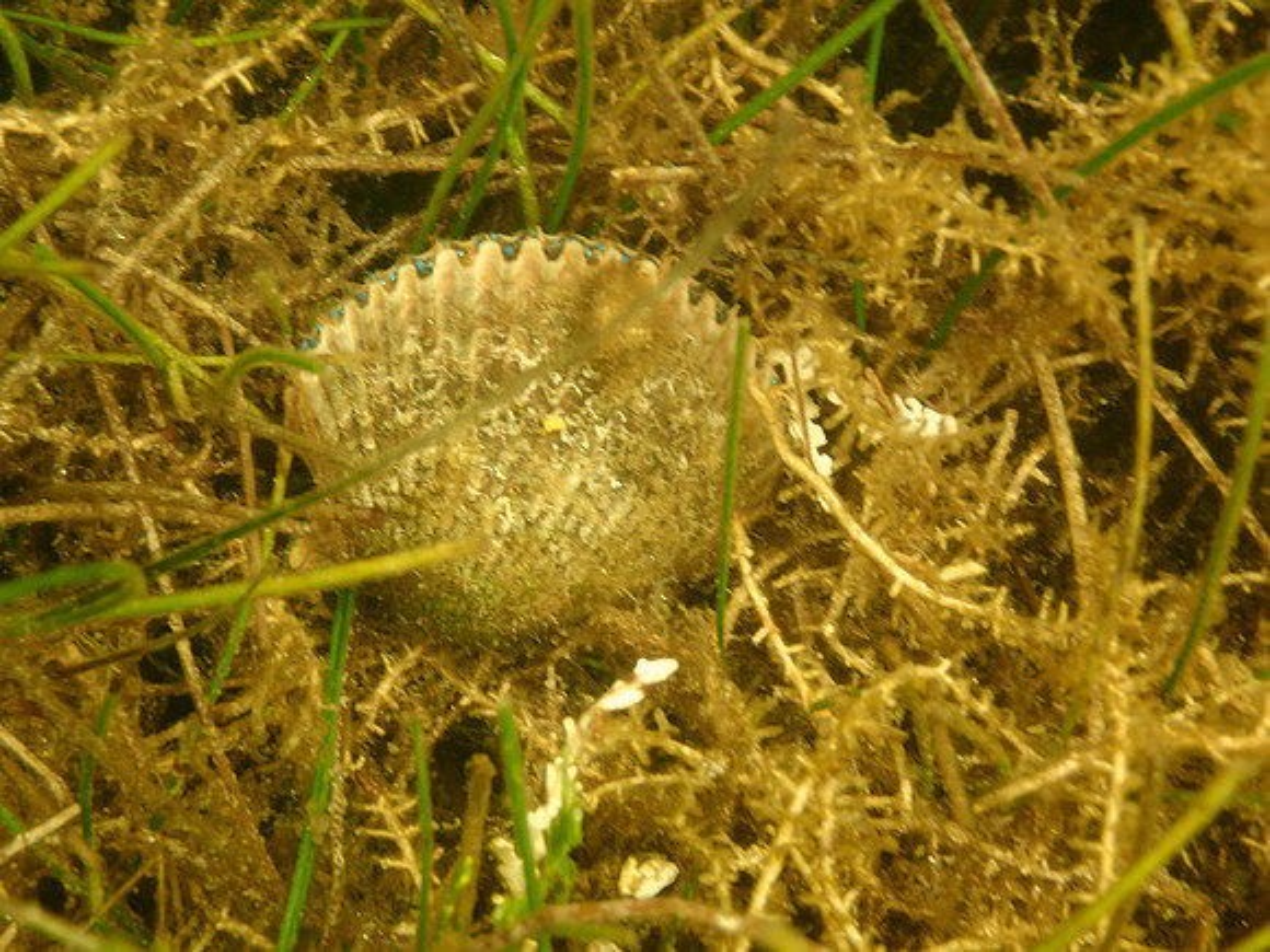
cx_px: 635
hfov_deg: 31.2
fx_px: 2275
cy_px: 476
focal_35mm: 62
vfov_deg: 23.7
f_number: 3.6
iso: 200
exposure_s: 1/125
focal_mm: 11.09
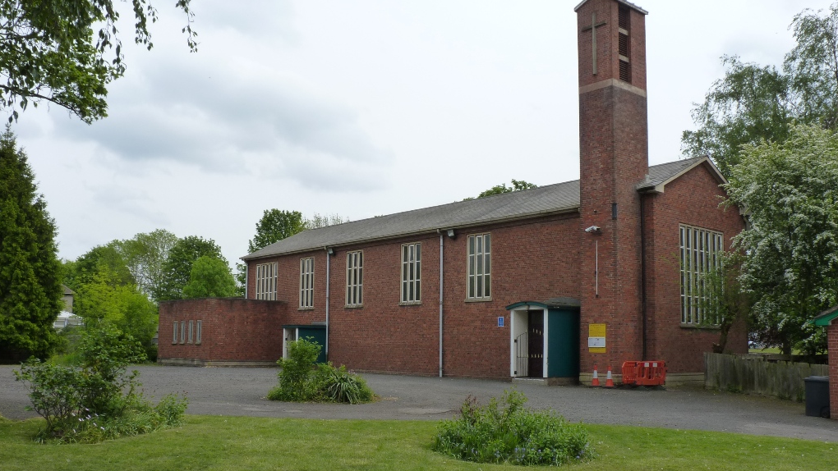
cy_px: 272
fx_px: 778
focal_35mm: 35
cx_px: 418
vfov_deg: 33.7
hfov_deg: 56.6
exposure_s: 1/320
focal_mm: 5.8
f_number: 5.6
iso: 125
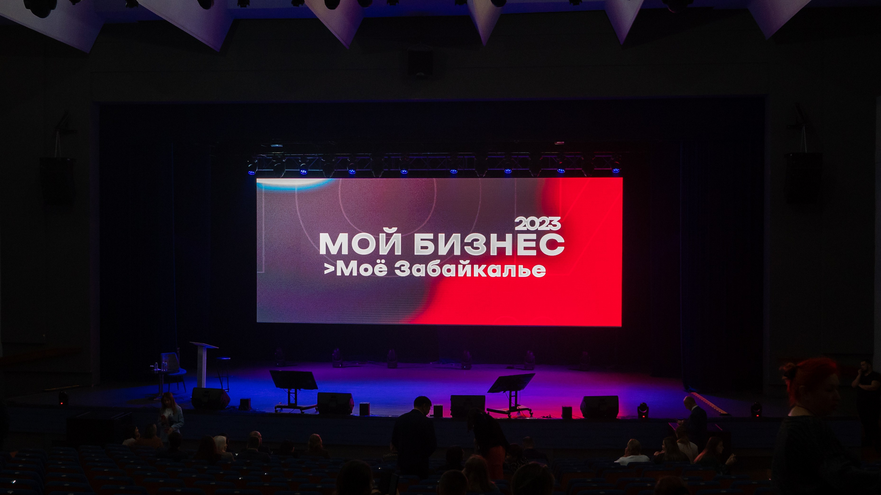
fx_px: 933
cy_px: 263
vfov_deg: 29.7
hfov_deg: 50.5
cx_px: 428
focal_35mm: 40
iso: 2500
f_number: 4
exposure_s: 1/250
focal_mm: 24
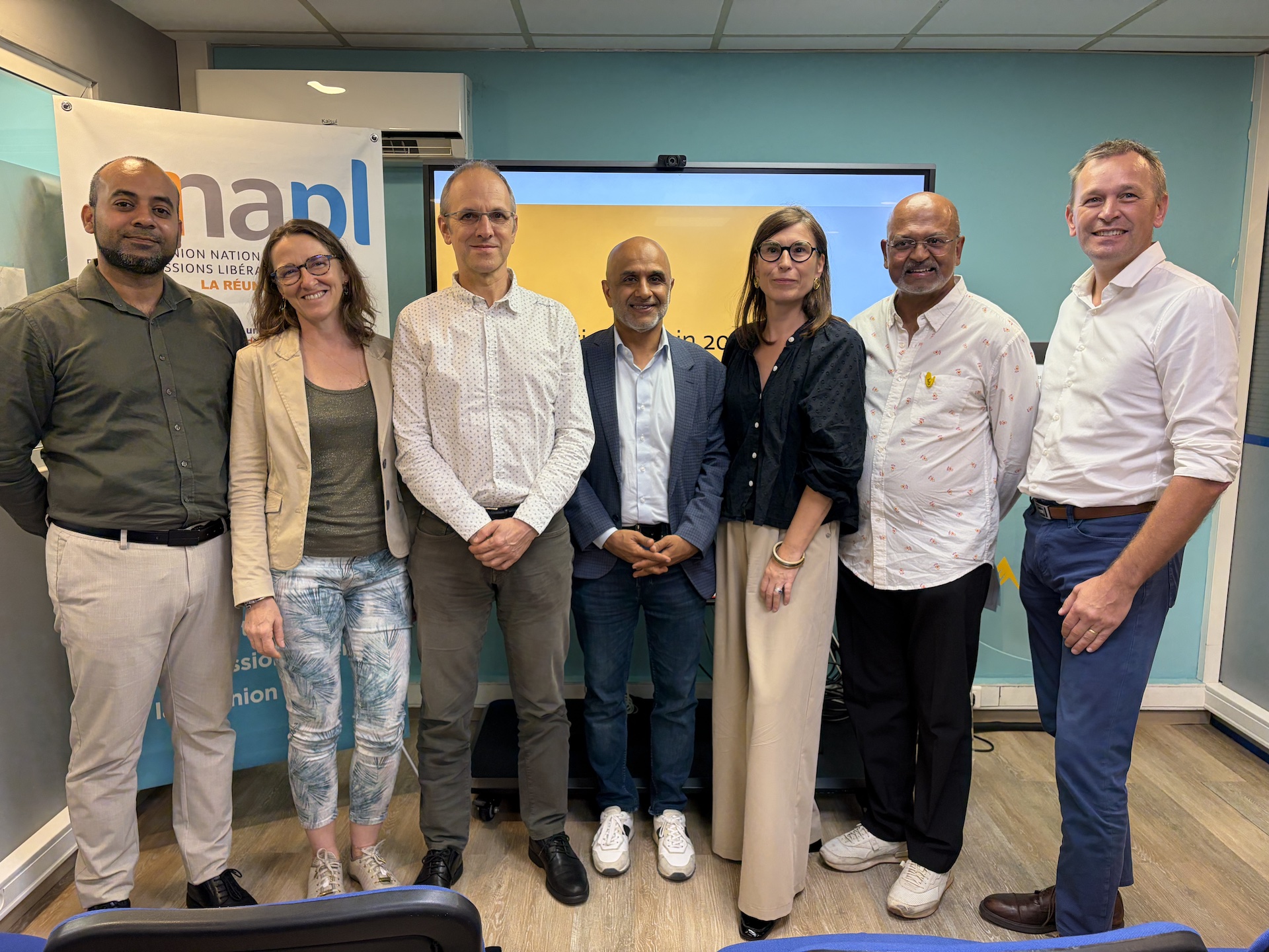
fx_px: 953
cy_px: 476
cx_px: 634
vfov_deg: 53.1
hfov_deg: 67.3
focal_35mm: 26
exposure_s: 1/100
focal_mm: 5.96
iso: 100
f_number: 1.6
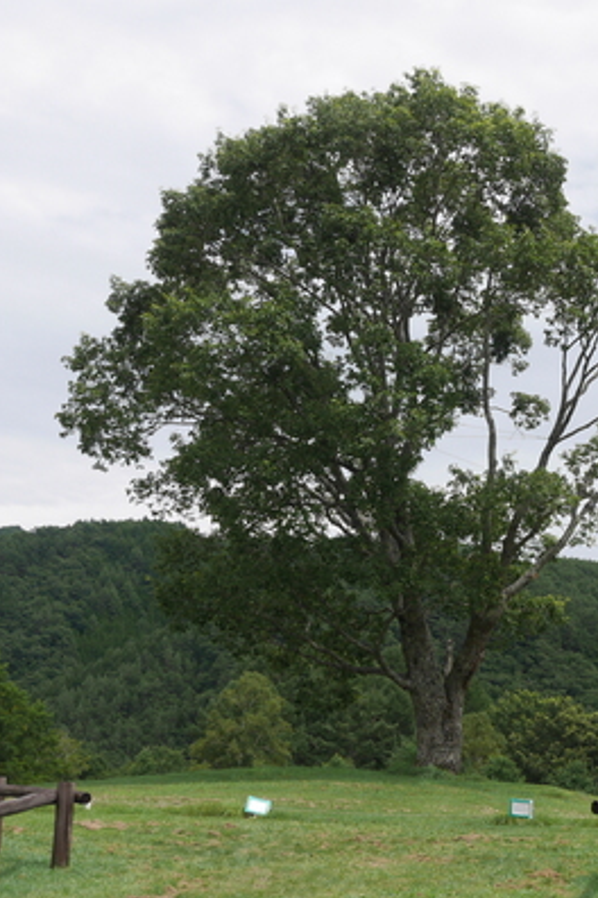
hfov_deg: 22.4
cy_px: 460
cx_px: 461
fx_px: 1495
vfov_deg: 33.4
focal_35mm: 60
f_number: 8
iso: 200
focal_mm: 19
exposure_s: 1/400
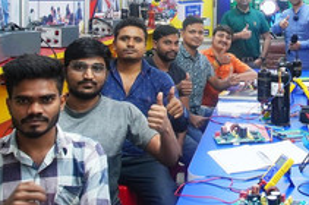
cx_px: 271
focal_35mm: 57
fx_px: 488
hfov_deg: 33.5
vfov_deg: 23.1
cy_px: 20
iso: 1000
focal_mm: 16
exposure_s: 1/50
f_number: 5.6
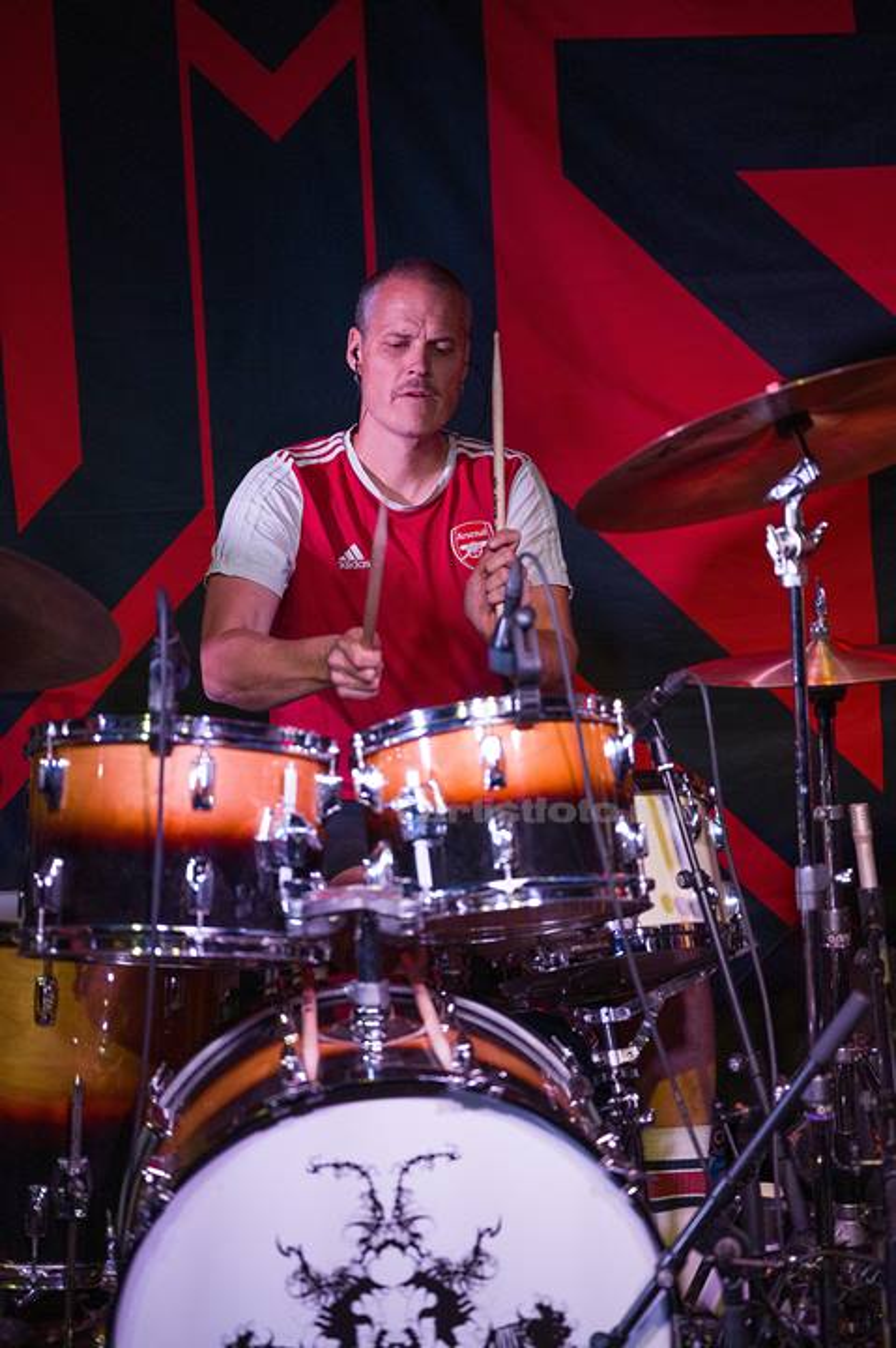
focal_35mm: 59
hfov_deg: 23.0
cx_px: 448
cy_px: 674
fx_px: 2206
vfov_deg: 34.0
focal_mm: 59
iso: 3200
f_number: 2.8
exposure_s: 1/800
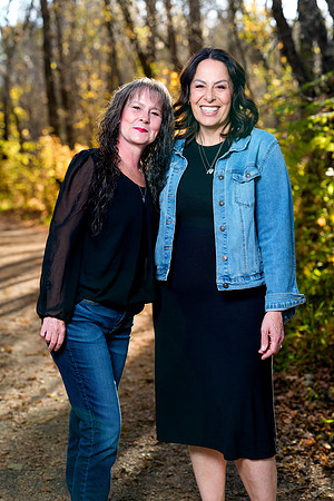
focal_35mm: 73
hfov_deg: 18.7
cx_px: 167
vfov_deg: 27.7
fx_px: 1016
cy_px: 250
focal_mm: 73
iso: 400
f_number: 3.5
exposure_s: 1/160
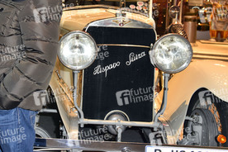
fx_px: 393
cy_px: 34
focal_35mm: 62
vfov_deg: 21.7
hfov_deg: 32.0
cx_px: 66
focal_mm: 38
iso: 1250
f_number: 4.5
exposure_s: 1/40
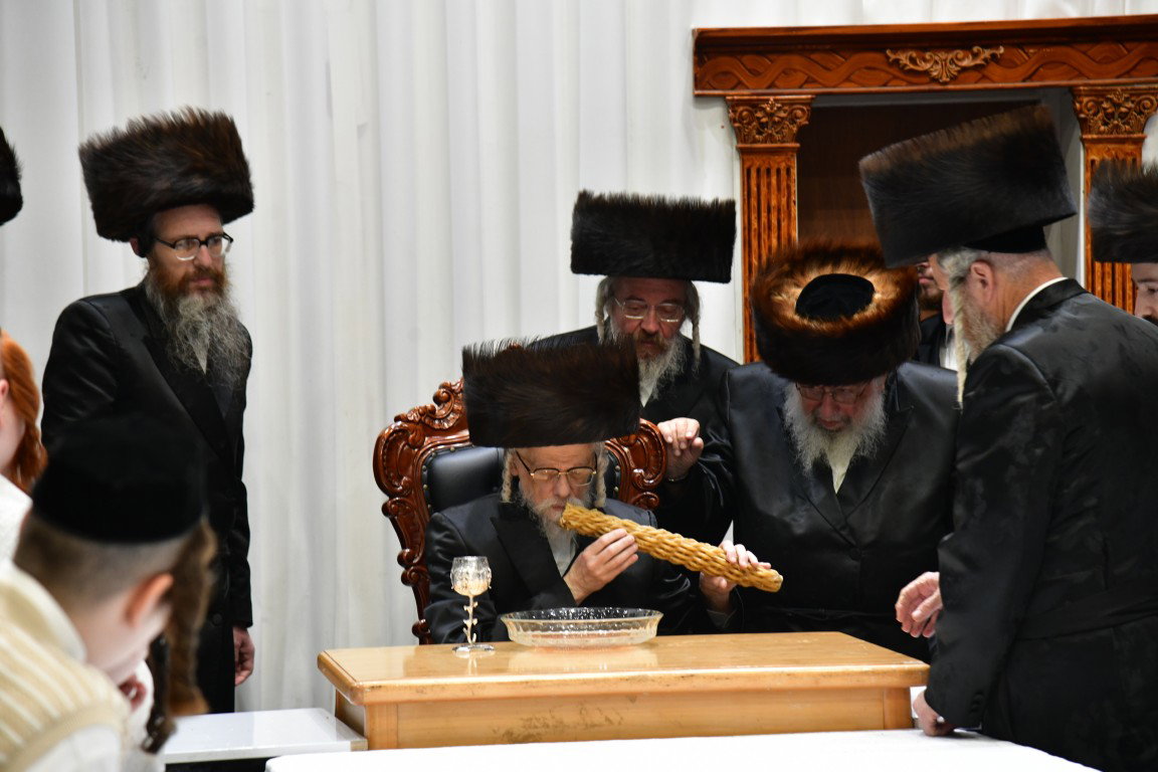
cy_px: 386
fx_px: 3860
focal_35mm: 120
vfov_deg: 11.4
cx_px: 579
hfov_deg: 17.1
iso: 1600
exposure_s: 1/100
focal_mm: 120
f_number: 5.6
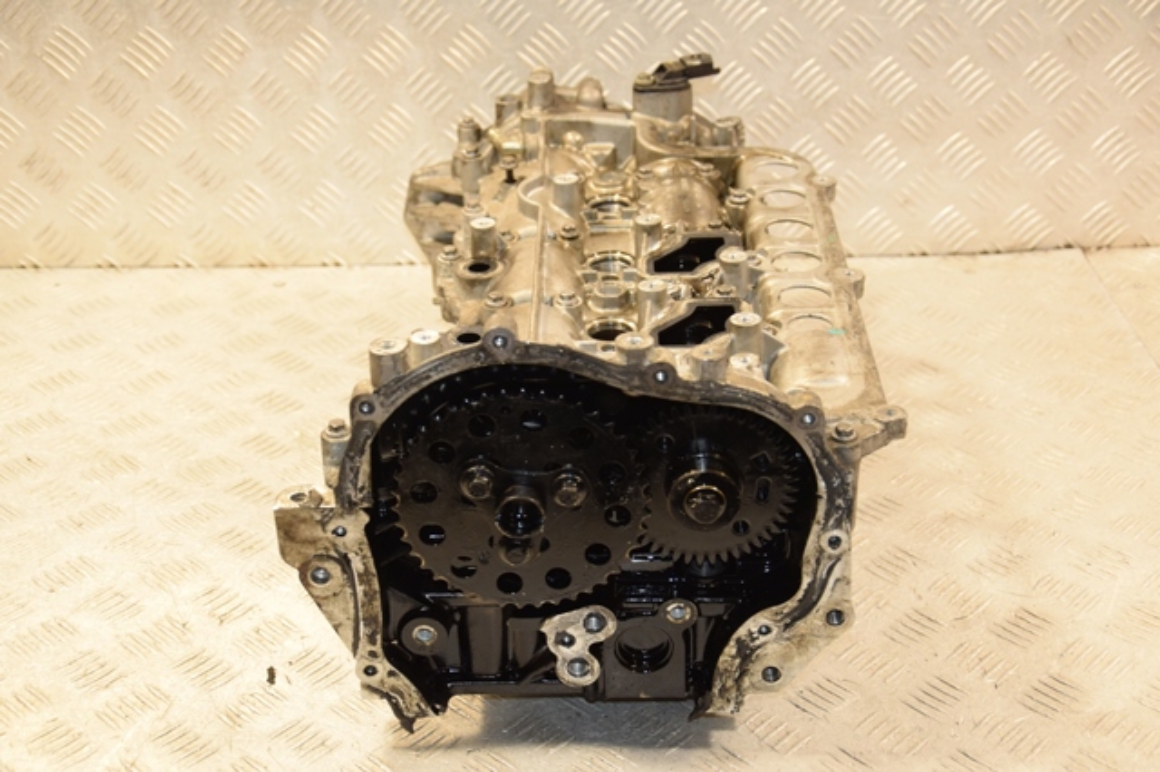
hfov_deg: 37.9
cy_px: 386
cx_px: 580
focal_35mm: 52
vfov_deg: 25.7
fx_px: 1691
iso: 800
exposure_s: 1/160
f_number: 5
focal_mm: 35
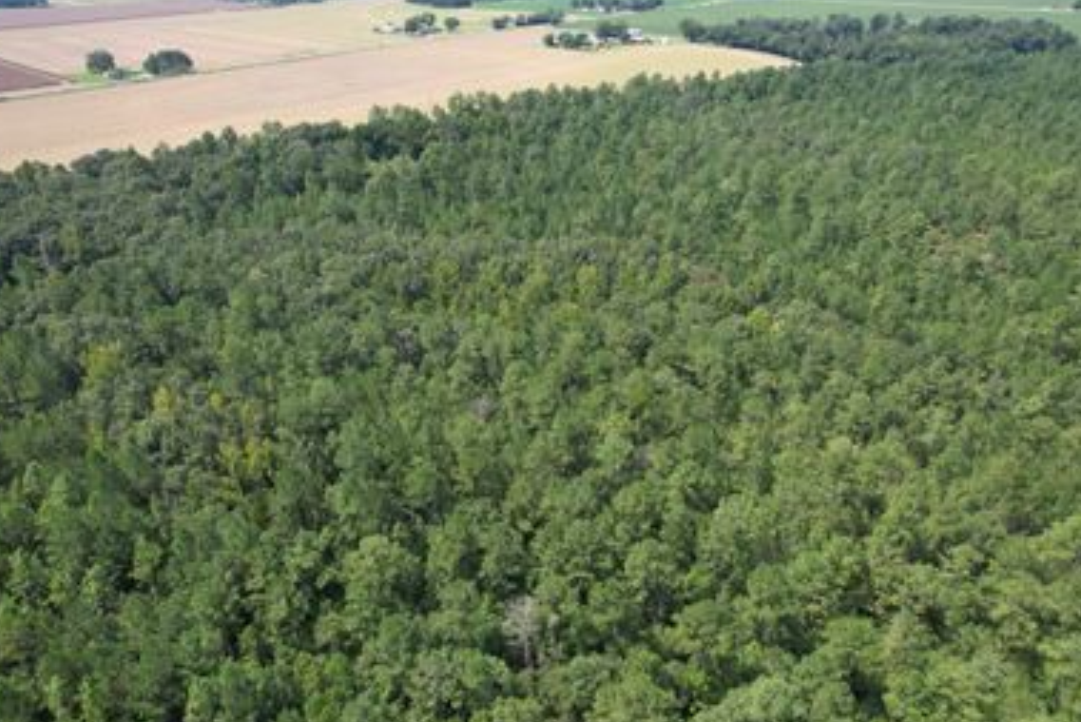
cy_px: 375
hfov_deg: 71.5
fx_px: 751
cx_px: 526
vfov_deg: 51.3
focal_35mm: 25
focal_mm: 8.38
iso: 100
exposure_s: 1/800
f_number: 2.8
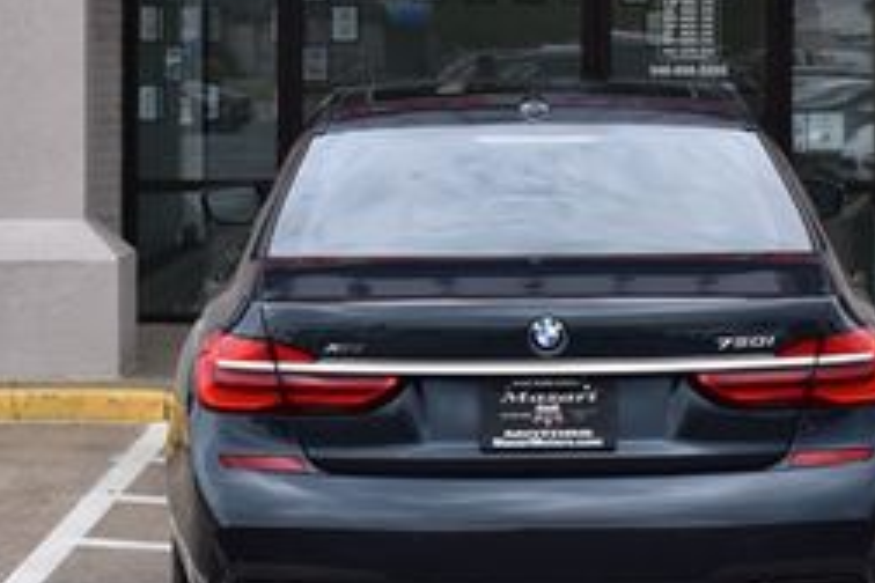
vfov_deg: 11.2
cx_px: 497
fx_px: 2965
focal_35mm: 122
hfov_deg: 16.8
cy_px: 115
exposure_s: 1/400
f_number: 11
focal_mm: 32
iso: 400
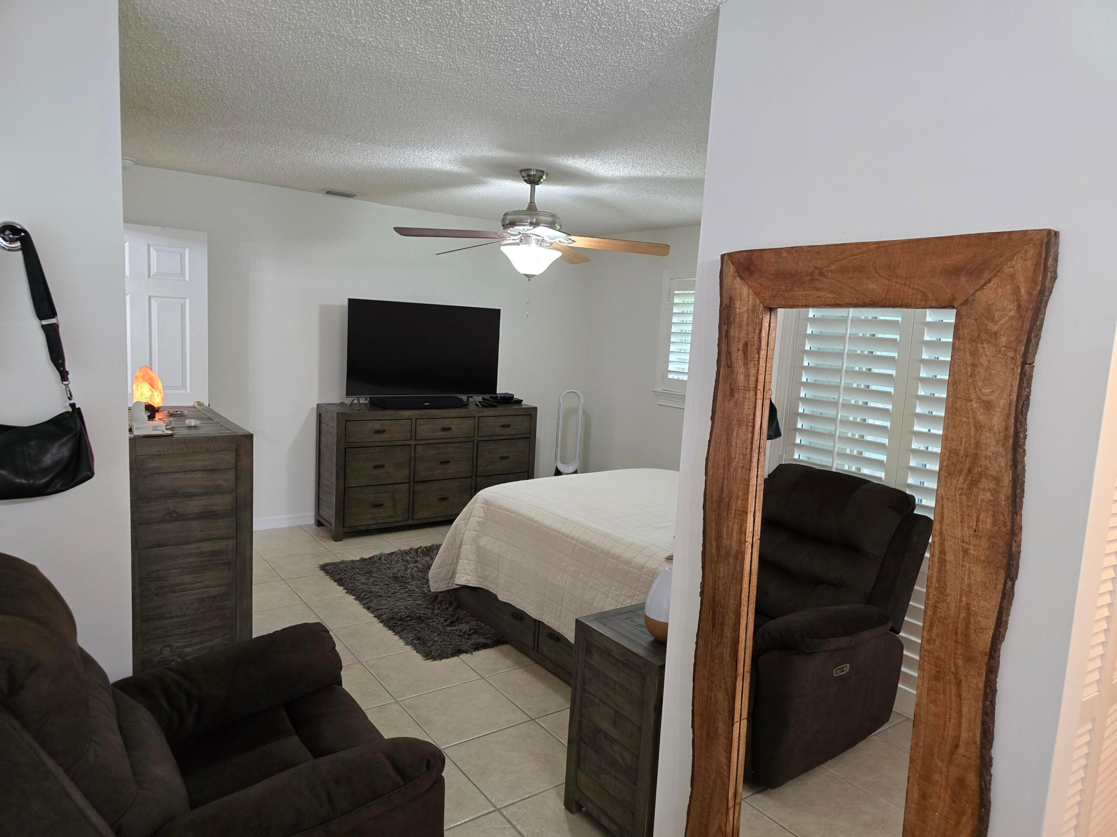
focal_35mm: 23
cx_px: 558
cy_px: 418
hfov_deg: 73.9
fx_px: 742
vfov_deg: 58.9
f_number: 1.7
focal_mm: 6.3
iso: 500
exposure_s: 1/120
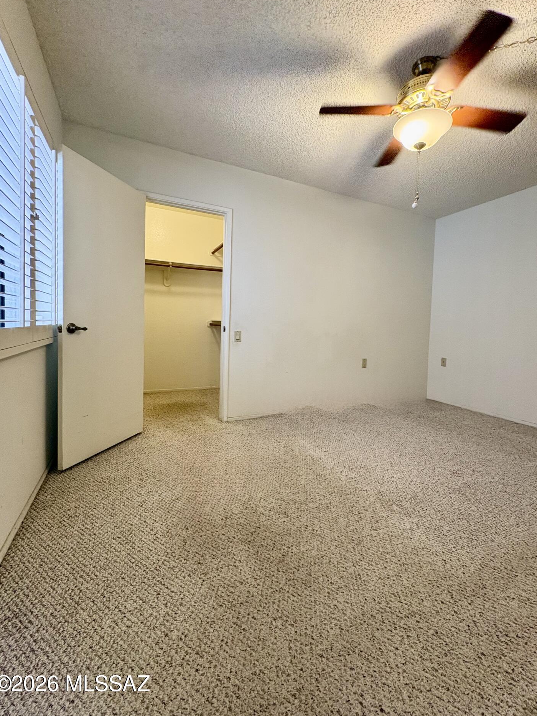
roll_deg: -1.7
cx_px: 281
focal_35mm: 15
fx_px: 310
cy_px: 335
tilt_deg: -1.1
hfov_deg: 81.7
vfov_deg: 98.0
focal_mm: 2.22
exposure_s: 1/60
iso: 250
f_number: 2.2
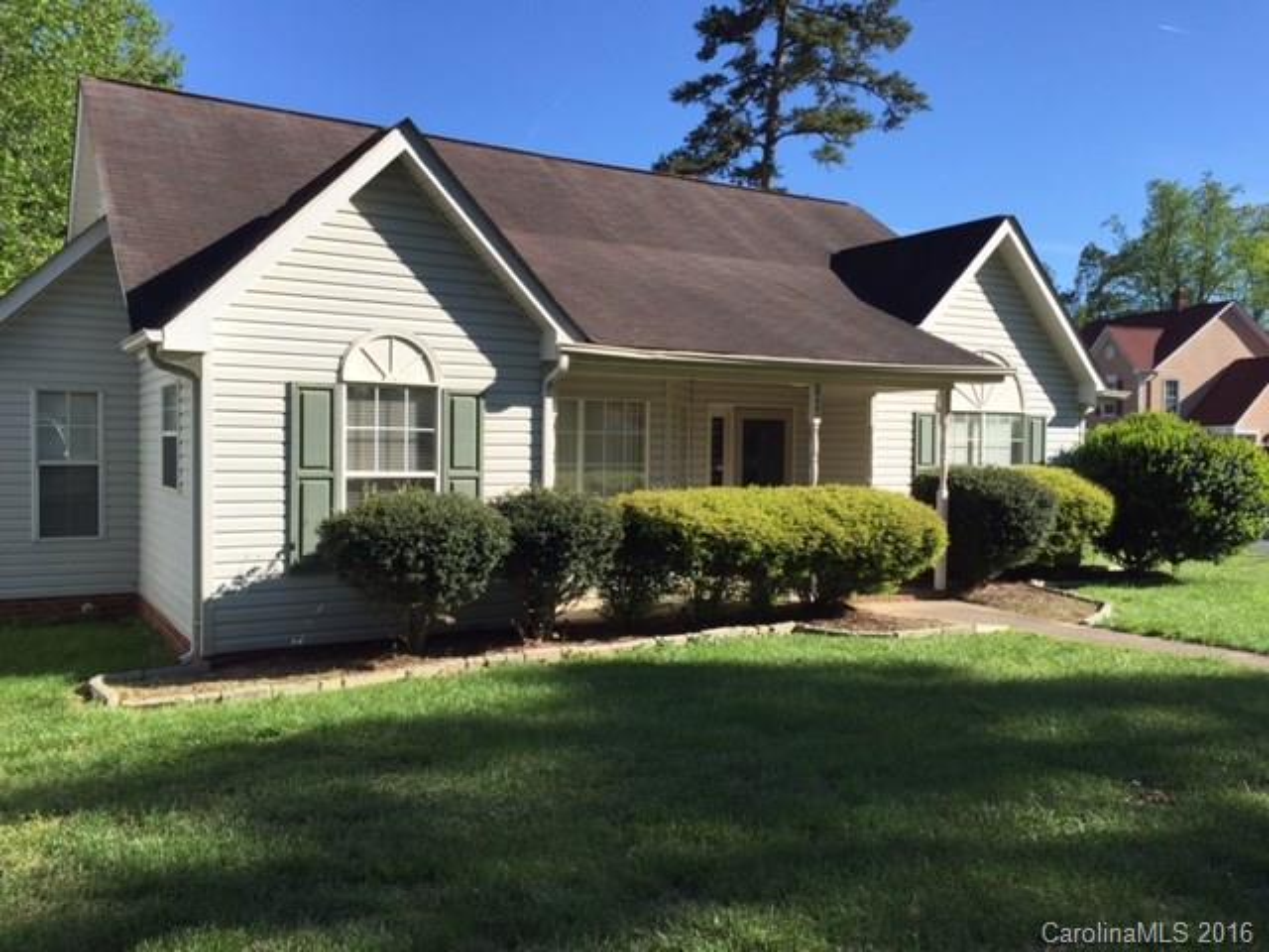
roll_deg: -0.2
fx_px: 1063
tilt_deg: -2.9
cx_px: 634
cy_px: 476
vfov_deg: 48.2
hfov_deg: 61.7
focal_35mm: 29
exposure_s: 1/1522
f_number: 2.2
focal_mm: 4.15
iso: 32
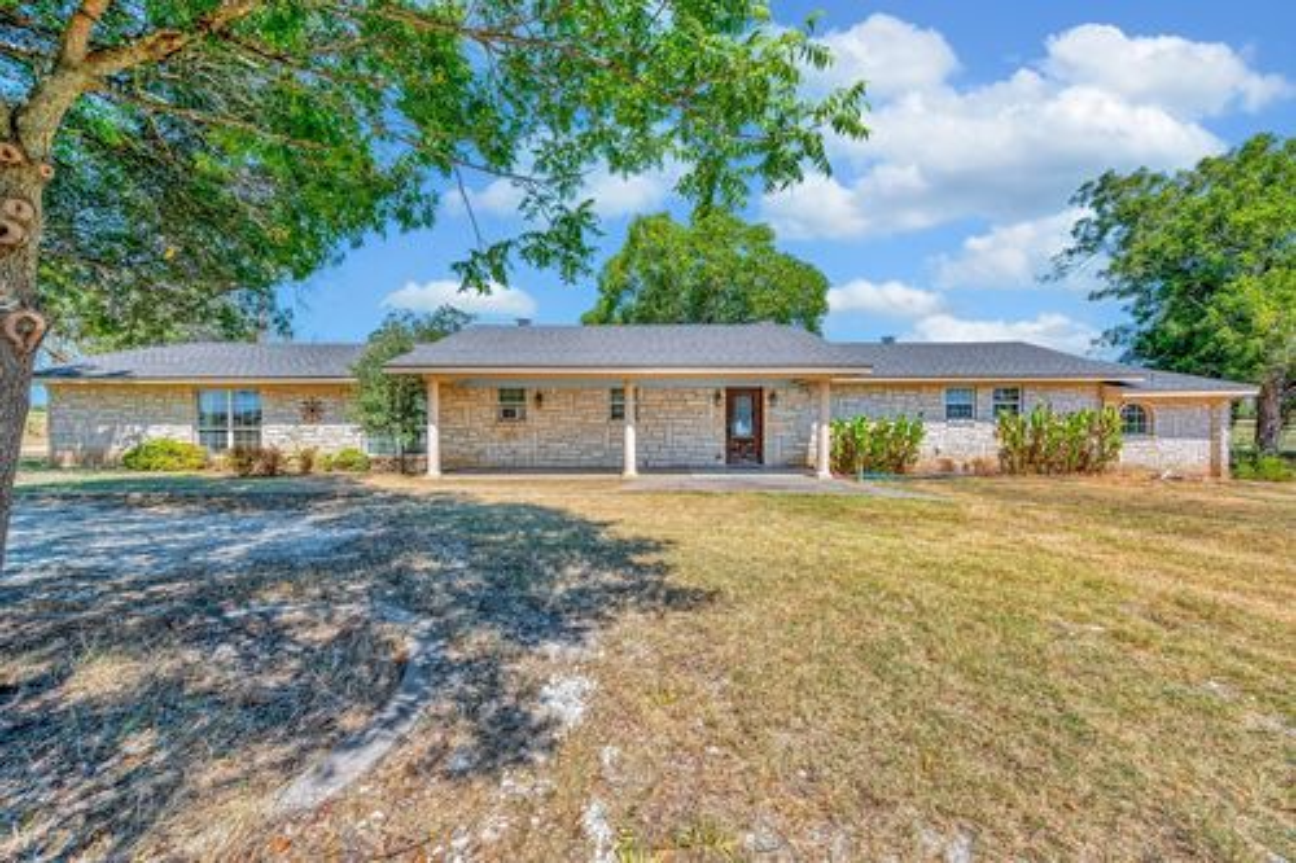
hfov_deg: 104.3
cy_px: 432
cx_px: 648
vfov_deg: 81.2
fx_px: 504
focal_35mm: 14
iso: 100
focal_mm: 14
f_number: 8
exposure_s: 1/320
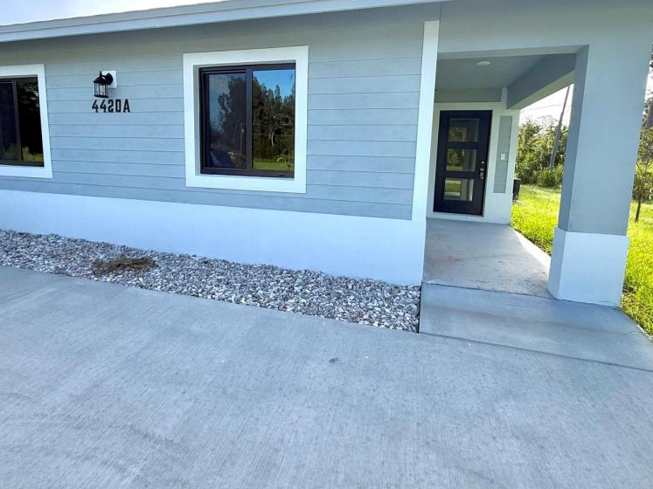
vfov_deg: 70.9
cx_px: 328
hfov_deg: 87.8
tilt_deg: -6.9
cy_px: 198
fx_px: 339
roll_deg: -2.2
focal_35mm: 18
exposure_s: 1/403
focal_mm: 2.22
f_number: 2.2
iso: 50
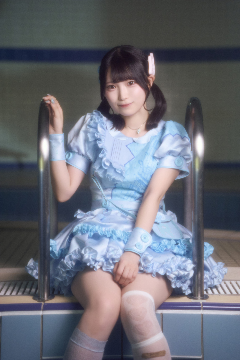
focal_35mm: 79
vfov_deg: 25.7
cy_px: 180
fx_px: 790
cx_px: 120
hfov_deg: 17.3
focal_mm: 79
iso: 2500
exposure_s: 1/160
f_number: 2.8
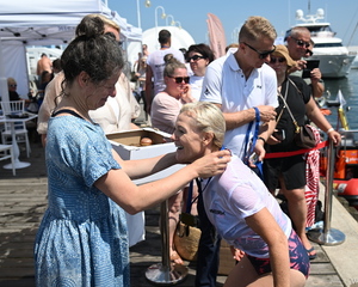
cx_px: 196
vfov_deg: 37.3
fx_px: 424
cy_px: 141
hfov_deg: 45.7
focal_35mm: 40
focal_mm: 32
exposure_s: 1/1000
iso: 100
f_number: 4
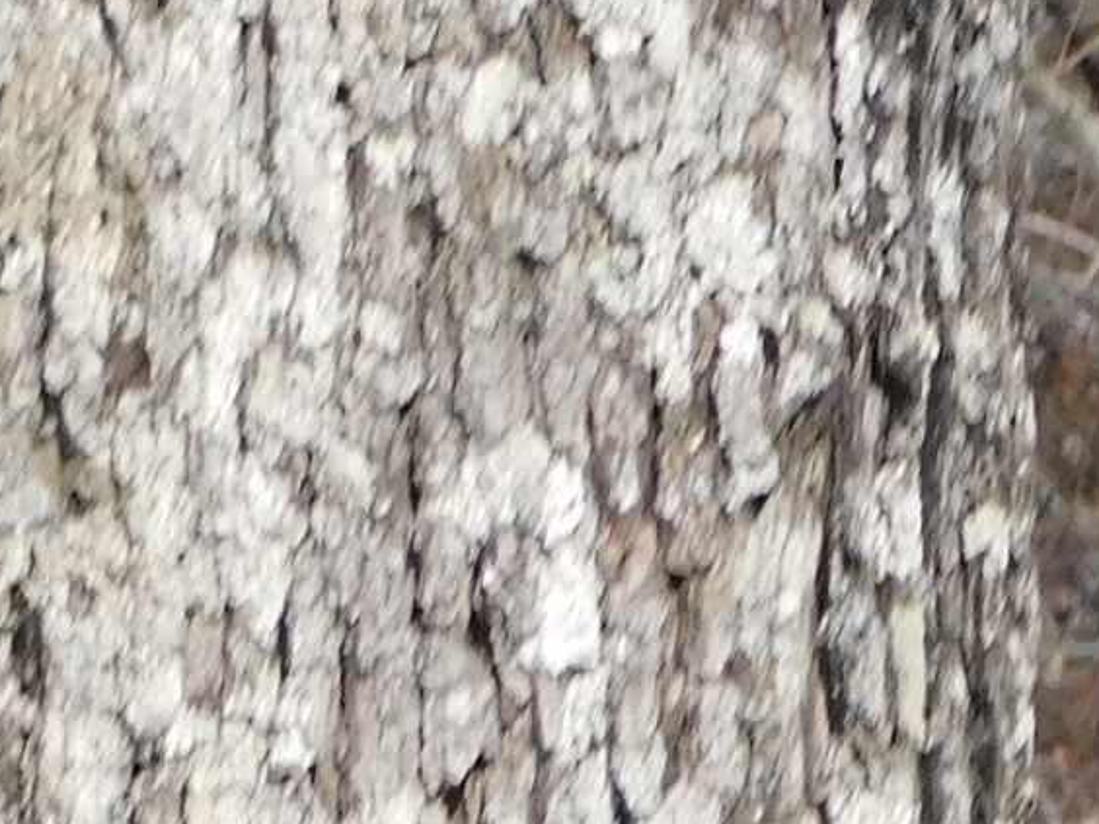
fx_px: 29399
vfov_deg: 1.6
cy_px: 736
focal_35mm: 926
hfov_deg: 2.1
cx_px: -528
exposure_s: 1/640
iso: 125
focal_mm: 30.1
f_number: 5.3
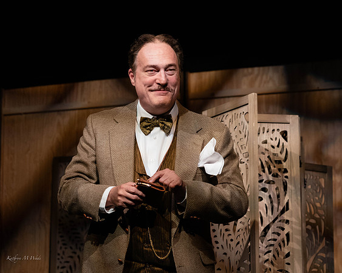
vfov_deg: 11.4
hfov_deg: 14.2
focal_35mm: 135
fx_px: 1367
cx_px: 137
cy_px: 136
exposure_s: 1/250
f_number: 6.3
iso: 4000
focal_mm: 120
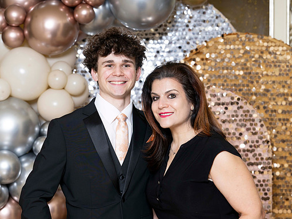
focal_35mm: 131
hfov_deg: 15.1
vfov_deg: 11.3
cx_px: 149
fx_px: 1105
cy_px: 110
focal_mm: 120
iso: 250
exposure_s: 1/200
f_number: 5.6
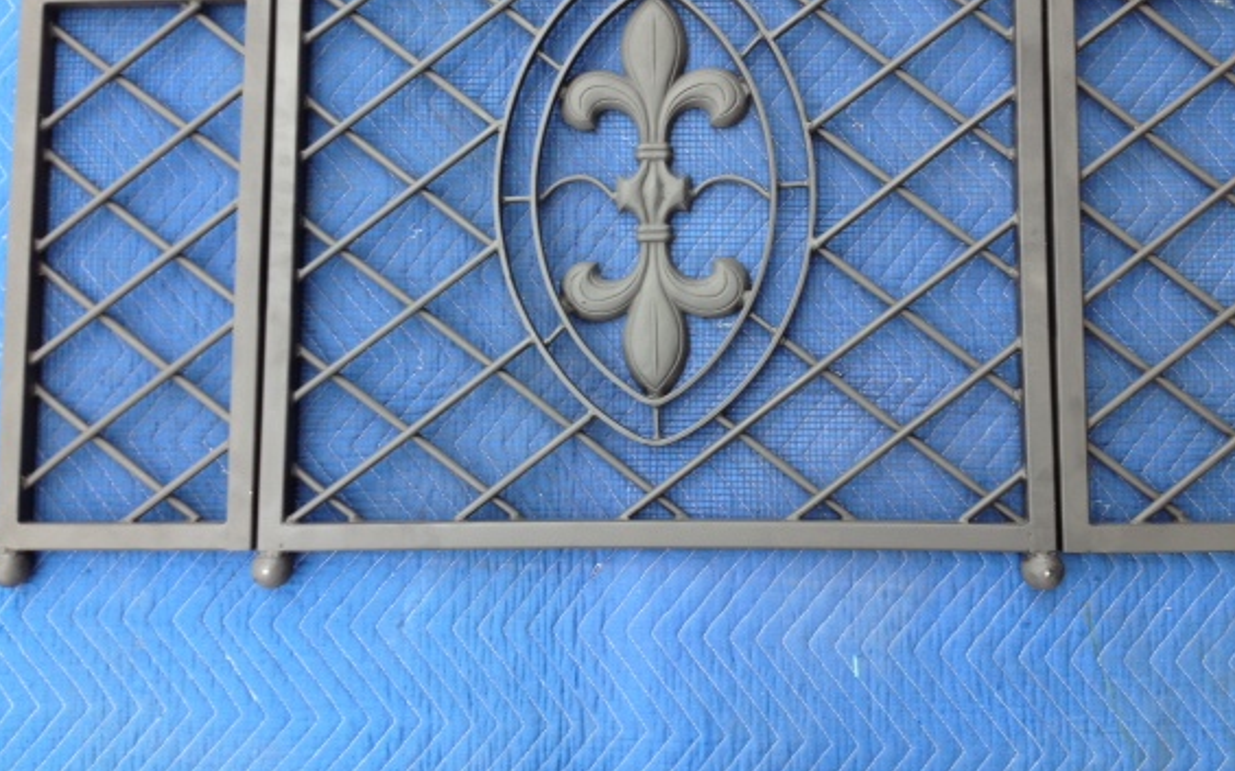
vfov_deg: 30.4
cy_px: 271
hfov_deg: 47.1
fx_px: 1413
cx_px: 682
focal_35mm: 42
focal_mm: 4.28
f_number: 2.4
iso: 50
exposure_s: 1/169
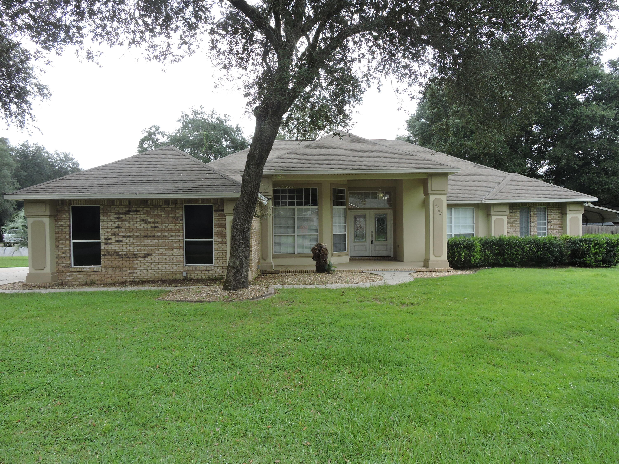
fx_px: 429
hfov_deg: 71.6
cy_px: 232
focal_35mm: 24
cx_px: 310
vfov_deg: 56.8
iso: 100
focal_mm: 4.3
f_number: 3.3
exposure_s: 1/320
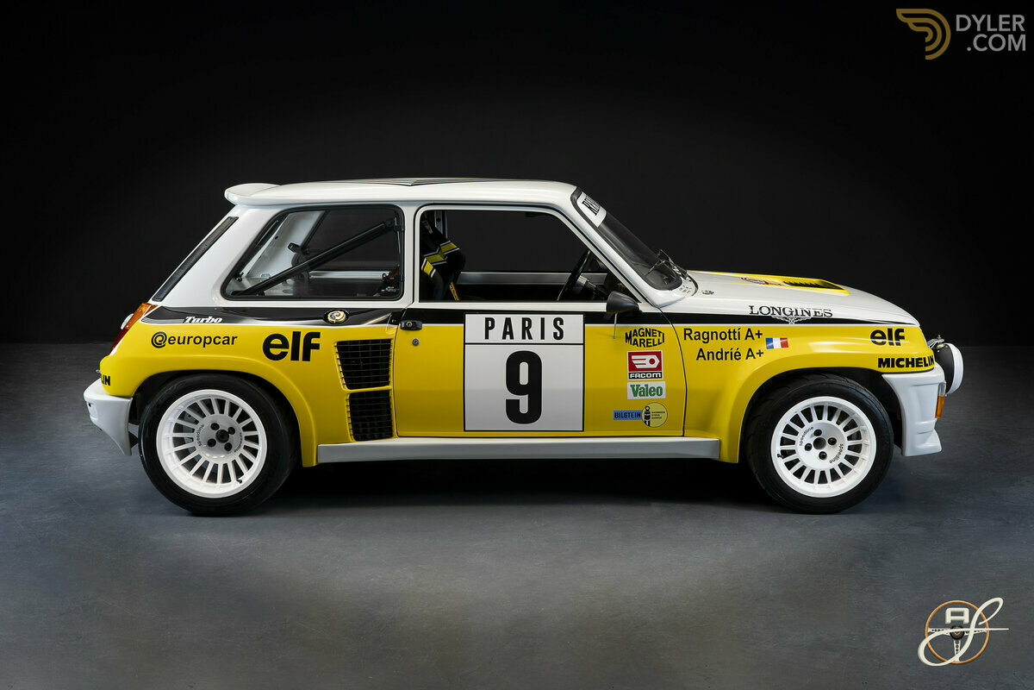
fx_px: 1034
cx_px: 517
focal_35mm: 36
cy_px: 345
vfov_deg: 36.9
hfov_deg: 53.1
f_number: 10
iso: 250
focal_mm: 36
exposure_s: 1/2
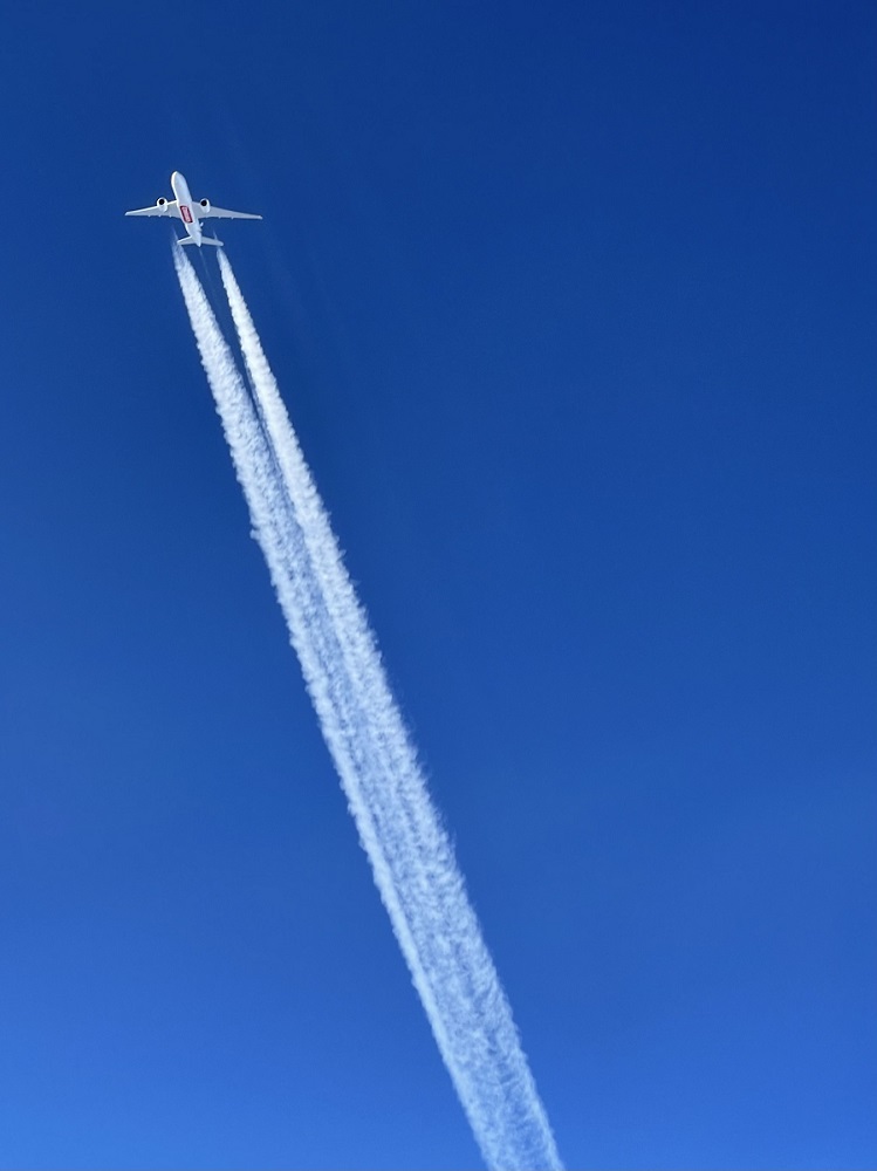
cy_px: 586
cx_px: 438
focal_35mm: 64
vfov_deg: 30.3
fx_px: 2164
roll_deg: -16.9
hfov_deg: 22.9
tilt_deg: +21.0
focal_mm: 7.5
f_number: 2.2
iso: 20
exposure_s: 1/272
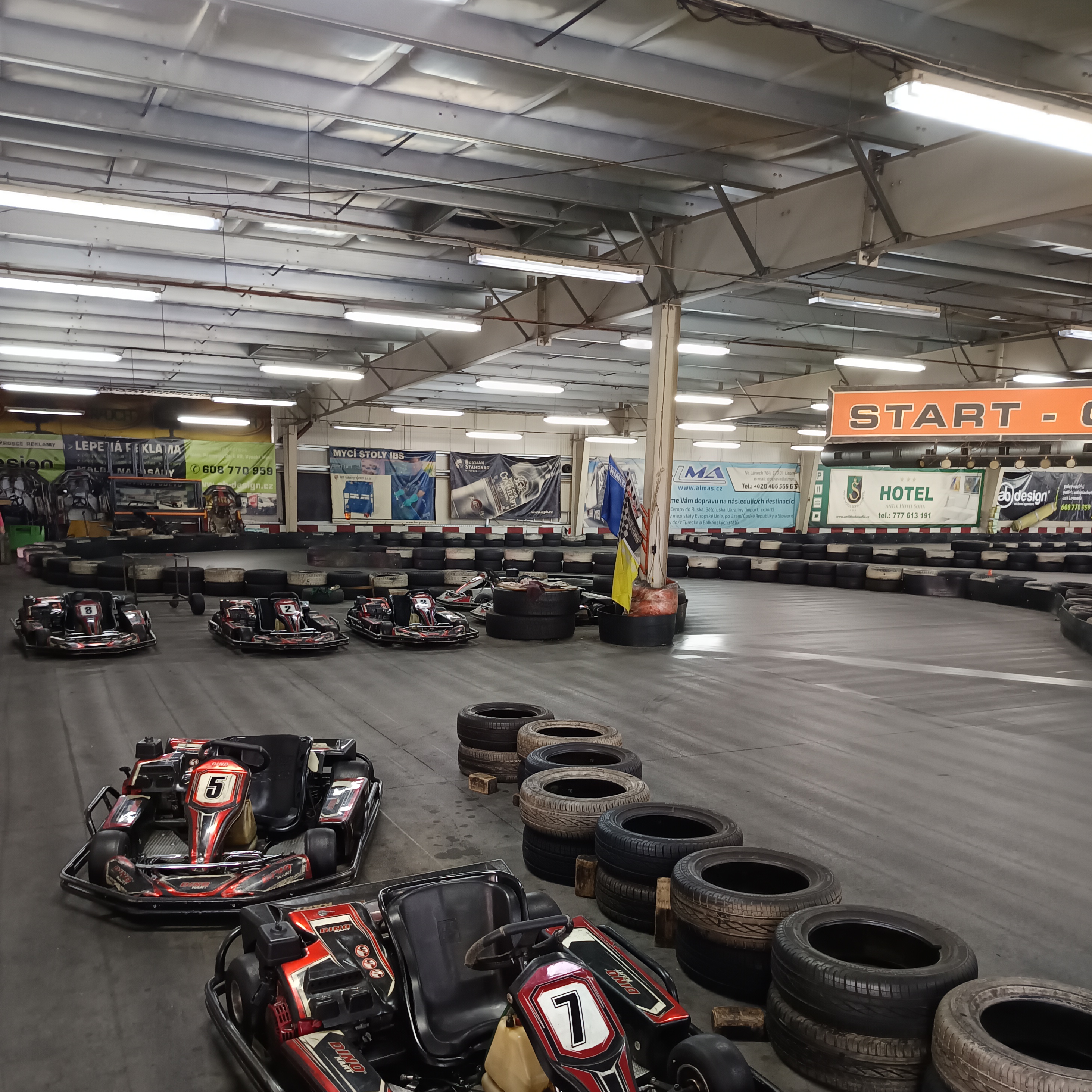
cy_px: 719
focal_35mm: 29
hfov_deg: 55.6
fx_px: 1035
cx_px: 542
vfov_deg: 54.6
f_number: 1.7
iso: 1171
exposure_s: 1/25
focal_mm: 5.31
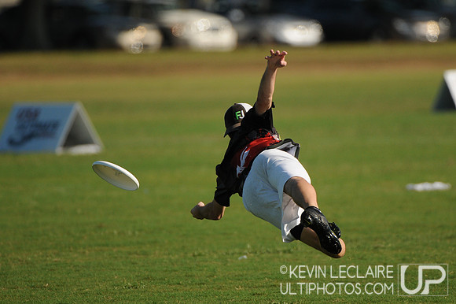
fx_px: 7595
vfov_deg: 2.3
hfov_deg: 3.4
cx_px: 228
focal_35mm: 600
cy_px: 152
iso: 400
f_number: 4
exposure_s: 1/4000
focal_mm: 400
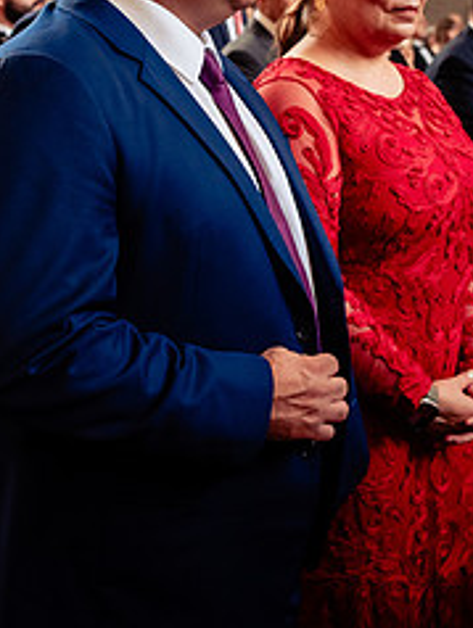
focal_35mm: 82
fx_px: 1491
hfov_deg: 18.0
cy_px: 149
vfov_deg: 23.5
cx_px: 270
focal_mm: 35
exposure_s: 1/125
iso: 1600
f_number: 4.5
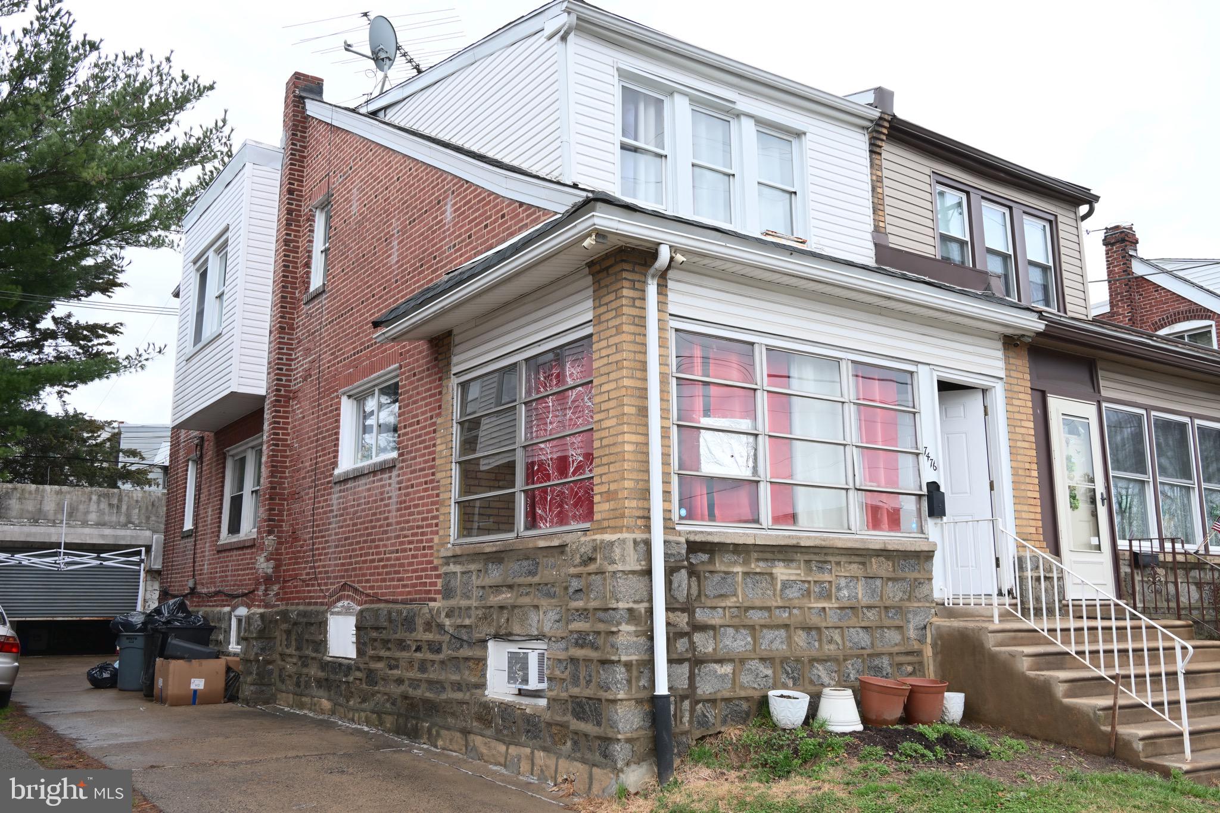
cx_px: 610
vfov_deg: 40.8
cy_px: 406
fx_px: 1093
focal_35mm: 32
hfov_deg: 58.3
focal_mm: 21.5
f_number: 7.1
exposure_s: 1/125
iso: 100
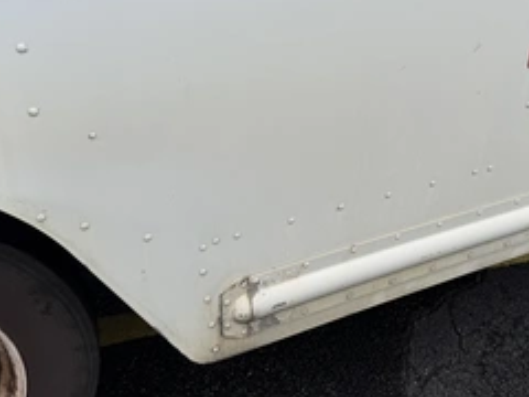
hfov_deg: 46.8
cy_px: 112
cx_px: 282
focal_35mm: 40
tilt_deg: -23.5
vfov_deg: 35.4
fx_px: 611
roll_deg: -0.1
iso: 80
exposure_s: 1/1292
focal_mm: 6.76
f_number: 1.78
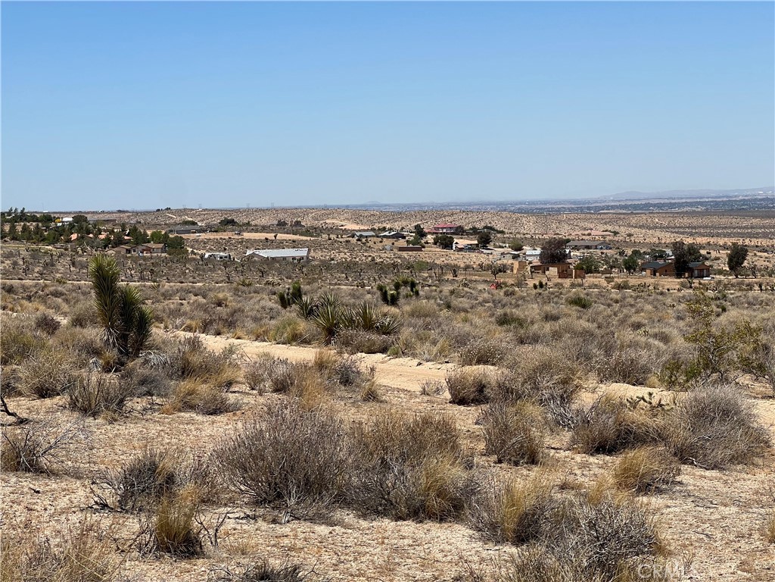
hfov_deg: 25.3
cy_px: 291
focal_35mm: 77
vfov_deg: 19.1
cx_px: 388
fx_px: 1724
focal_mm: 9
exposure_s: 1/1410
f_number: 2.8
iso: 32
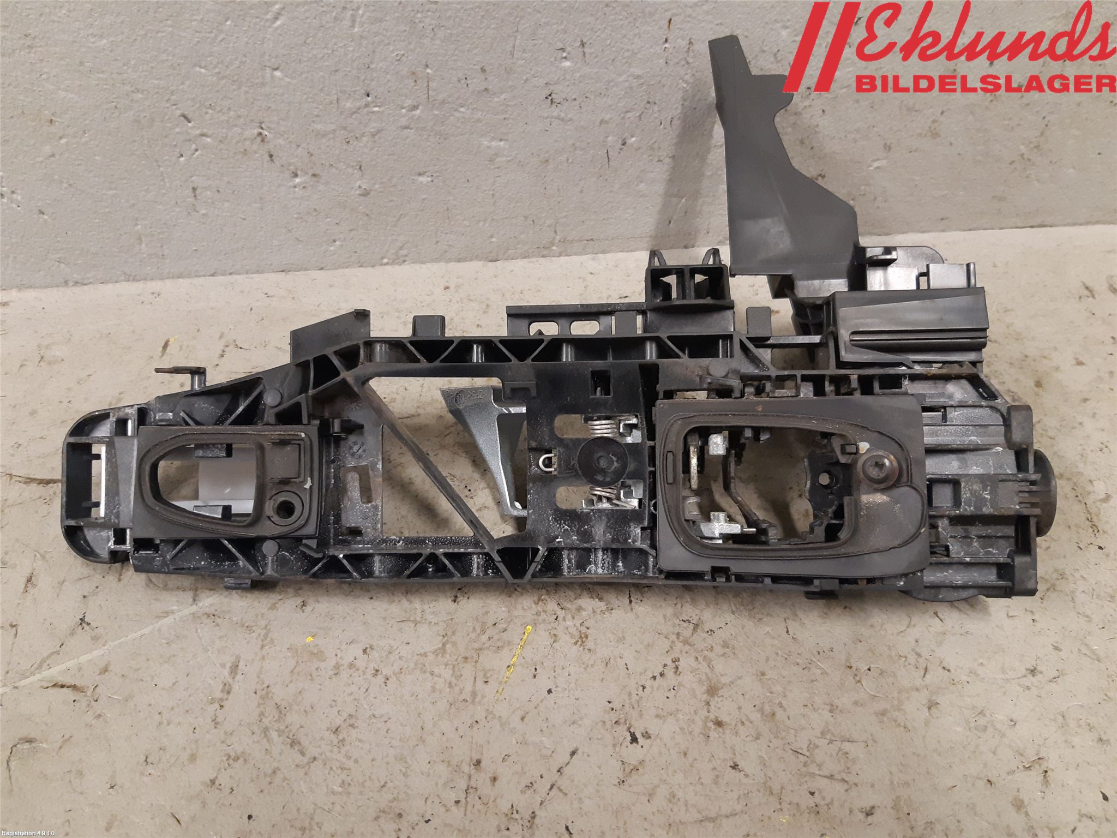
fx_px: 839
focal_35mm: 26
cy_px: 419
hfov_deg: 67.3
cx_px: 558
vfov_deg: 53.1
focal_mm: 3.93
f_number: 1.7
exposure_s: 1/50
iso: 250
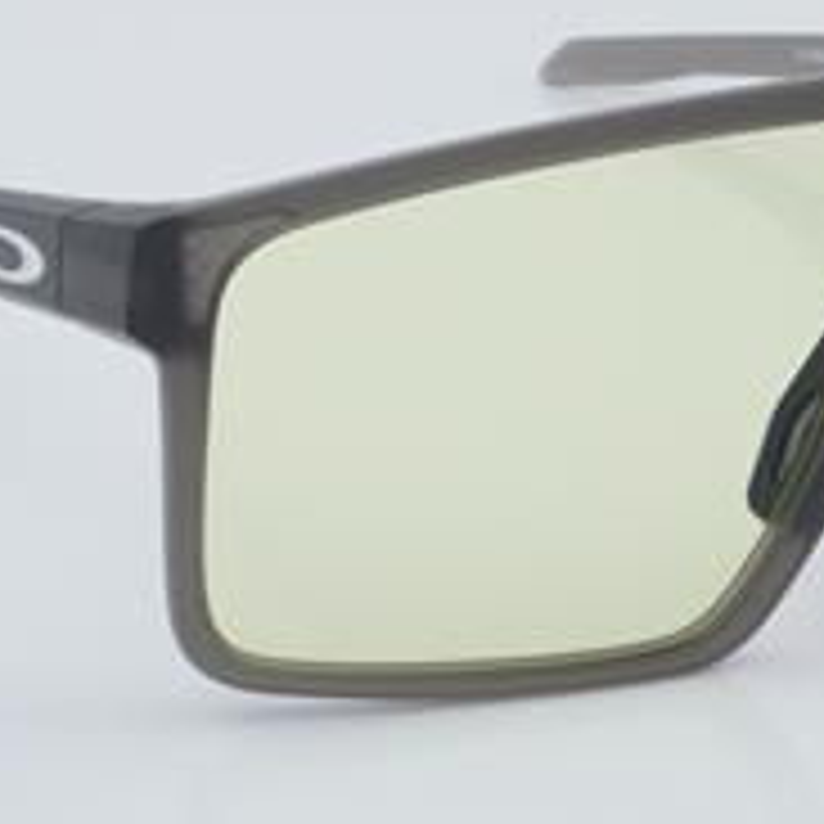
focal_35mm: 139
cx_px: 639
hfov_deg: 12.5
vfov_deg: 12.6
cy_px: 360
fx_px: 3743
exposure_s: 1/4
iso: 100
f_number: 32
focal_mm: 50
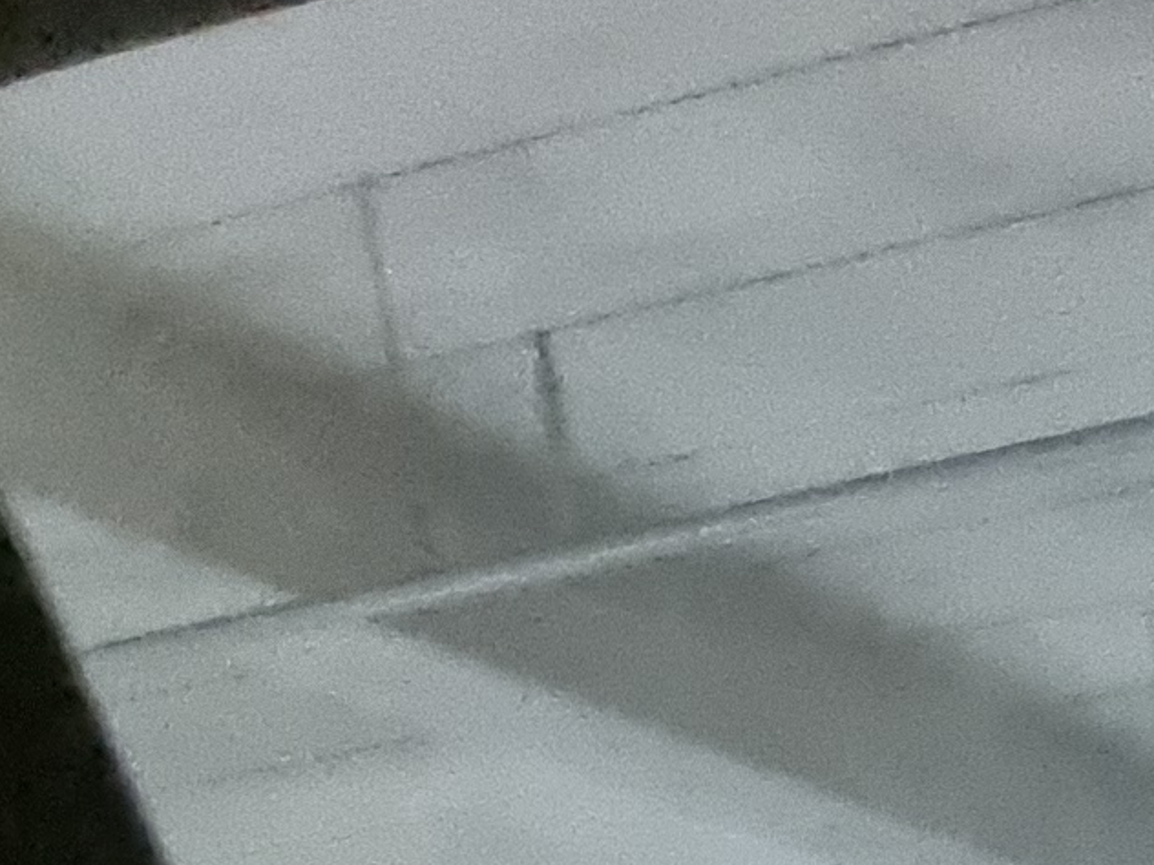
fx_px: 2767
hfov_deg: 19.0
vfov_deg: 12.2
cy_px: 2323
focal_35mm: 83
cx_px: 1978
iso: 2500
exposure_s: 1/11
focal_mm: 2.2
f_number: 2.2
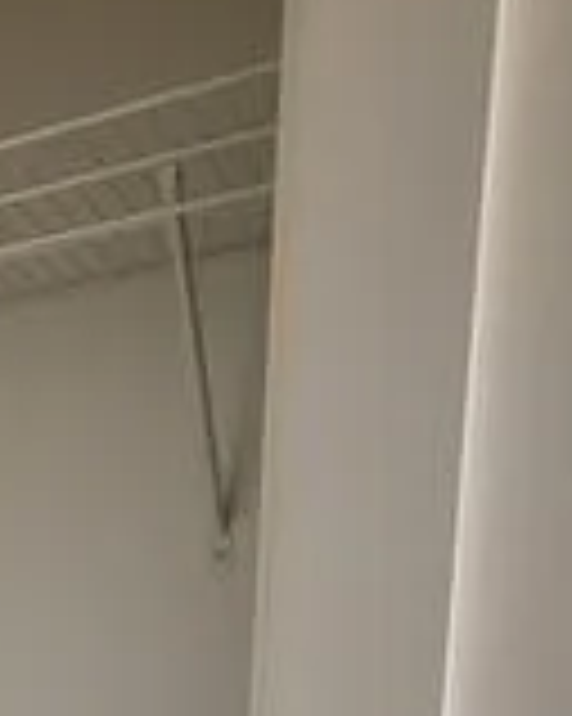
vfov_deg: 32.4
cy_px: 851
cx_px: -324
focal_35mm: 48
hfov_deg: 23.7
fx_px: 1017
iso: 320
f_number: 2.2
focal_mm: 2.2
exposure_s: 1/40
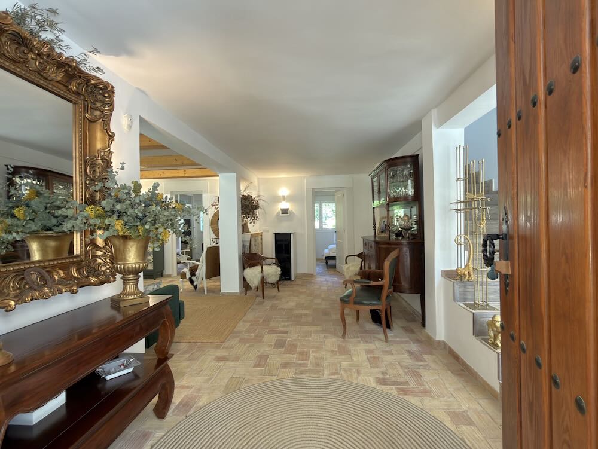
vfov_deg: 74.8
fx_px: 294
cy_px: 224
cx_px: 299
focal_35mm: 17
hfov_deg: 91.0
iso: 64
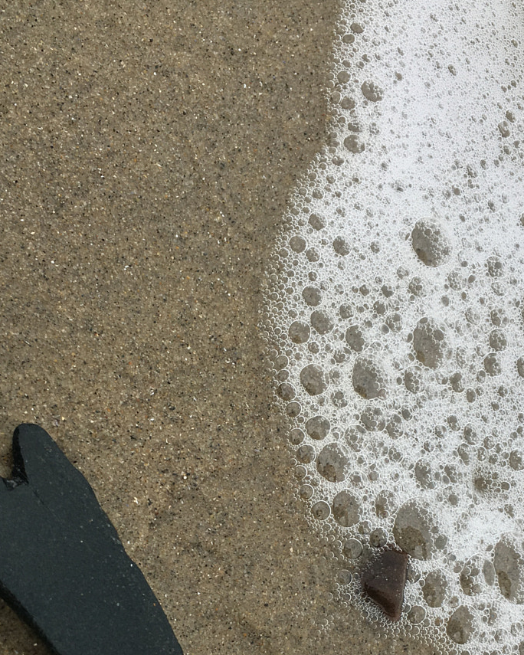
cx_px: 203
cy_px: 539
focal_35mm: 53
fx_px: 1027
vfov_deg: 34.1
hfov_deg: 28.5
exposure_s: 1/693
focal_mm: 4.15
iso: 25
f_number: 2.2
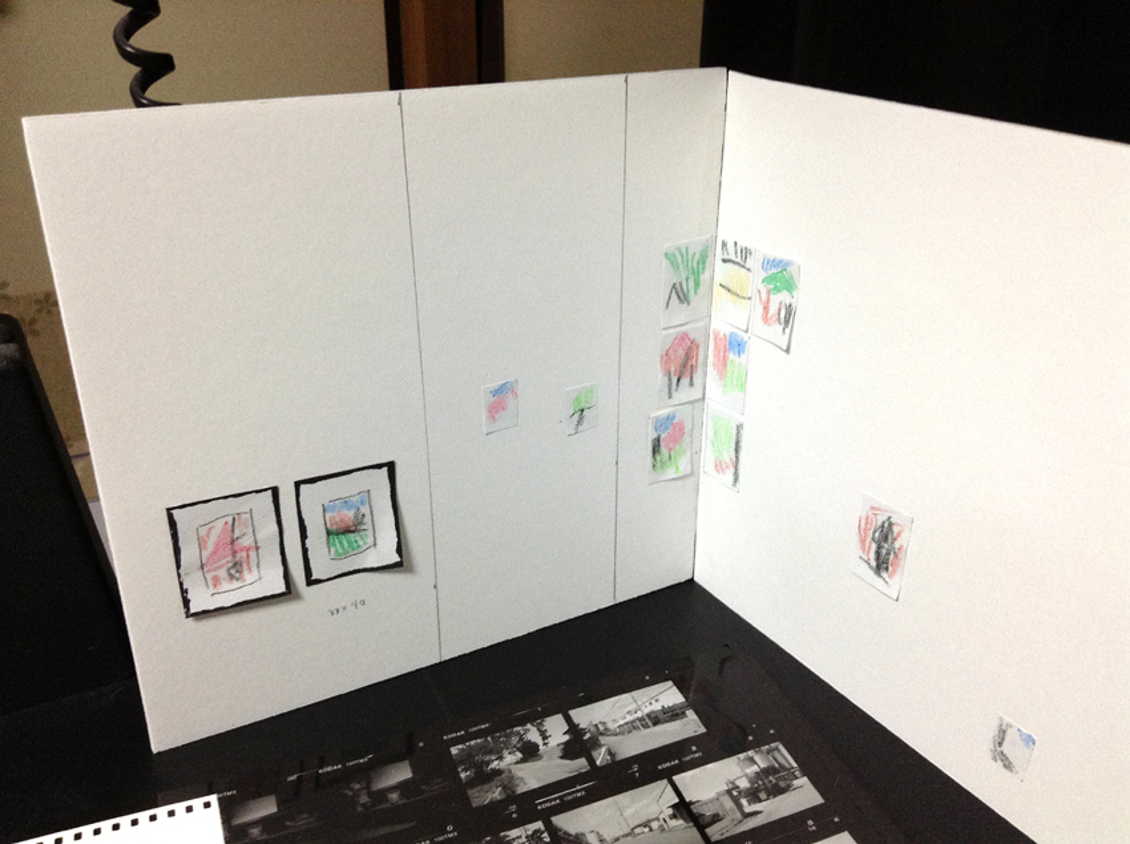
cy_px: 422
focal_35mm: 33
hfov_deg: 55.4
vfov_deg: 42.8
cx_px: 565
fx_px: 1076
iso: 80
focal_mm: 3.3
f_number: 2.4
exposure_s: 1/25
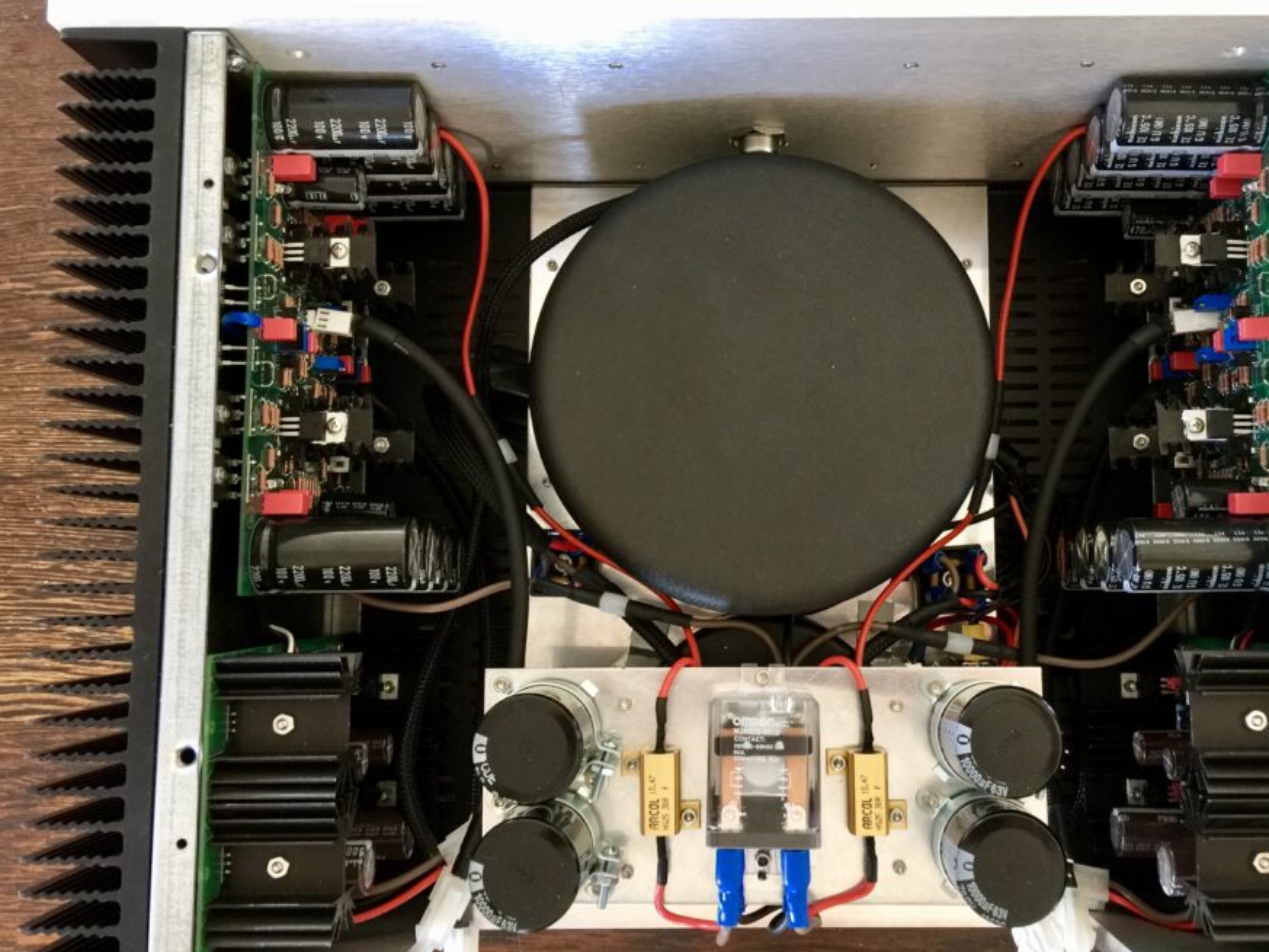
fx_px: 1247
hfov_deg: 53.7
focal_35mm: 34
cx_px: 727
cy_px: 449
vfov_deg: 41.8
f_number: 2.2
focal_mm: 4.15
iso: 100
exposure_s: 1/17
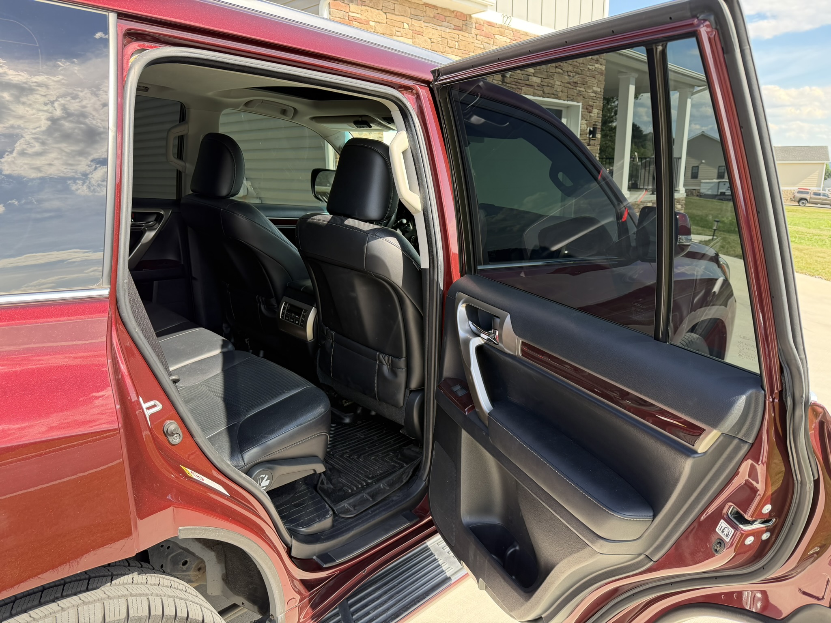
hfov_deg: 71.6
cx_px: 416
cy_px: 312
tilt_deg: -13.7
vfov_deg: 56.8
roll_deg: +1.0
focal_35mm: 24
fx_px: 576
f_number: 1.78
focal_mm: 6.76
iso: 100
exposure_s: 1/440
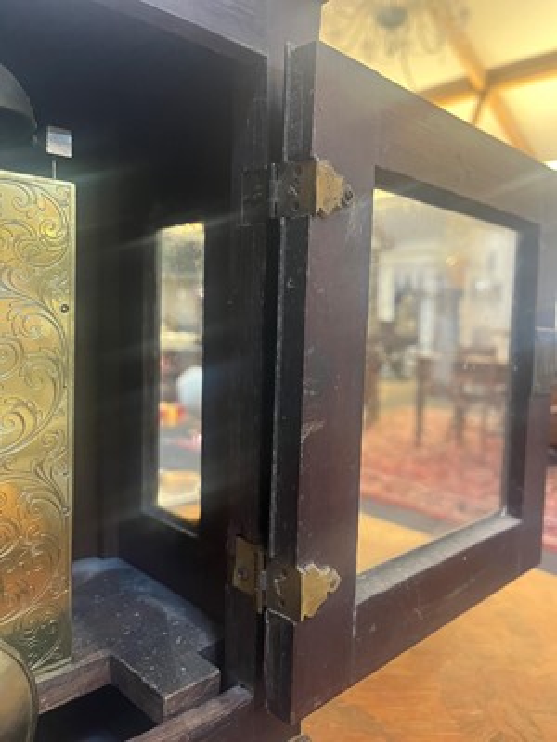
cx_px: 278
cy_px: 371
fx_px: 558
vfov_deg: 67.3
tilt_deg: -3.5
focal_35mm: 26
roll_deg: -1.7
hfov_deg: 53.1
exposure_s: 1/50
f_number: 1.6
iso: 400
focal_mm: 5.1
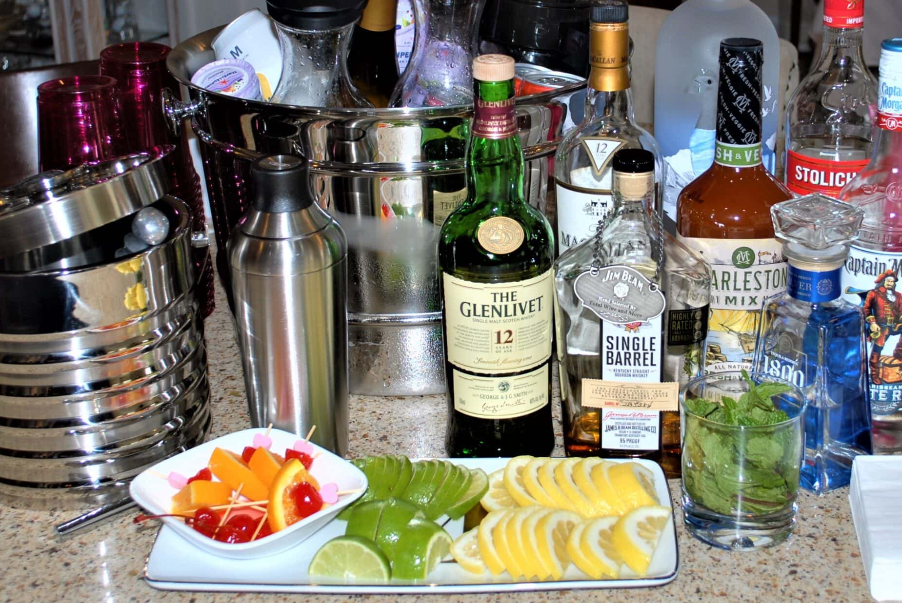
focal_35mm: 54
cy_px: 223
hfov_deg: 36.8
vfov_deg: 25.0
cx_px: 503
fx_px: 1354
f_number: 5
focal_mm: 26
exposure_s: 1/60
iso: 100
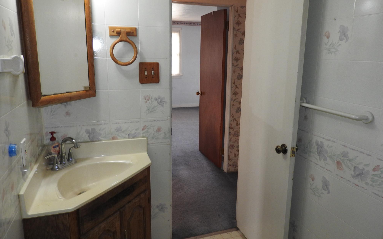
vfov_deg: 47.5
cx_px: 194
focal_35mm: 26
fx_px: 271
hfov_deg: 70.4
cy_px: 110
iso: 200
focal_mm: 4.3
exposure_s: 1/30
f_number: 3.3
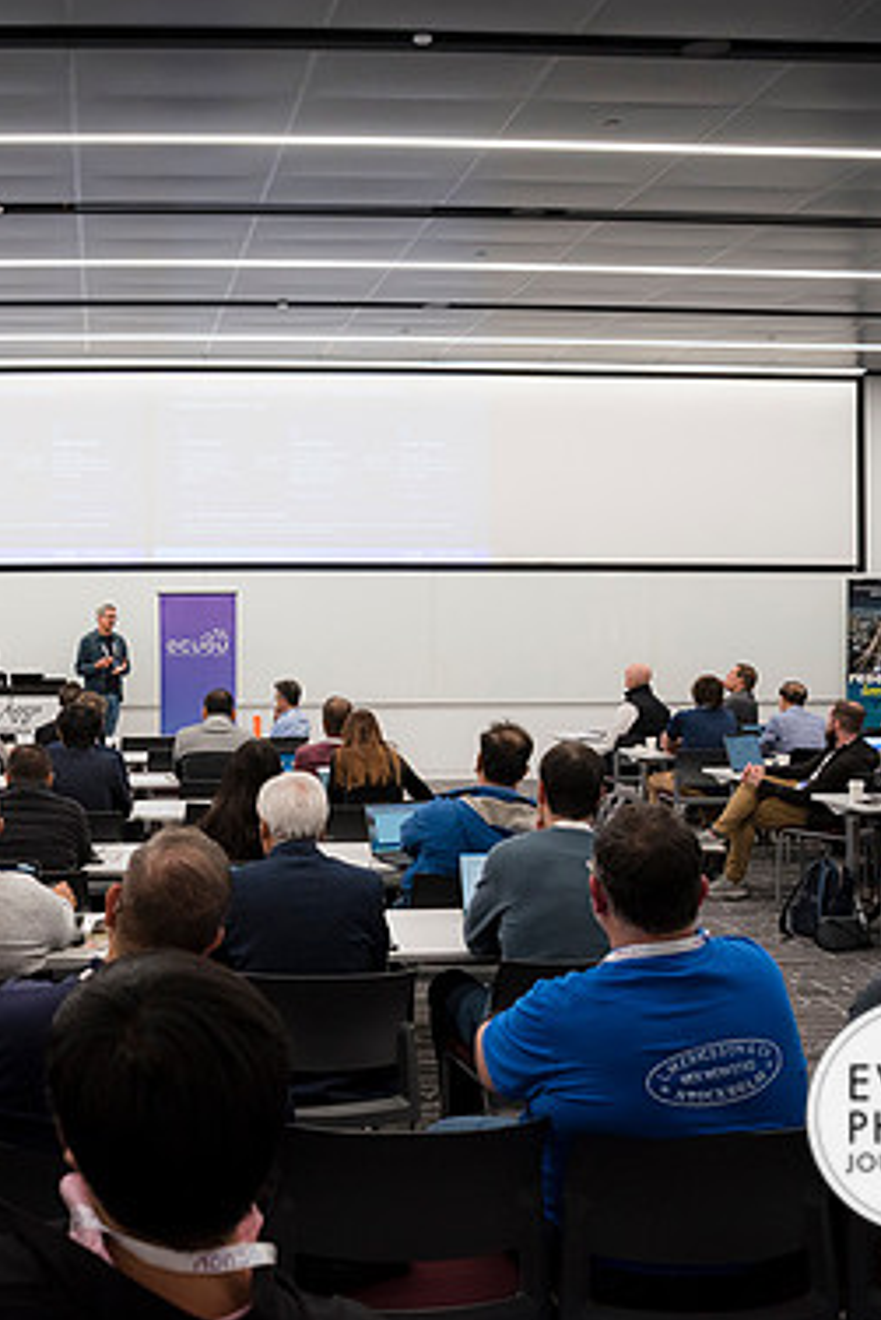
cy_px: 669
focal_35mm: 37
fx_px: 1357
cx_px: 144
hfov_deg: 34.6
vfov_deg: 51.9
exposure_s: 1/125
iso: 800
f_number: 5
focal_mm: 24
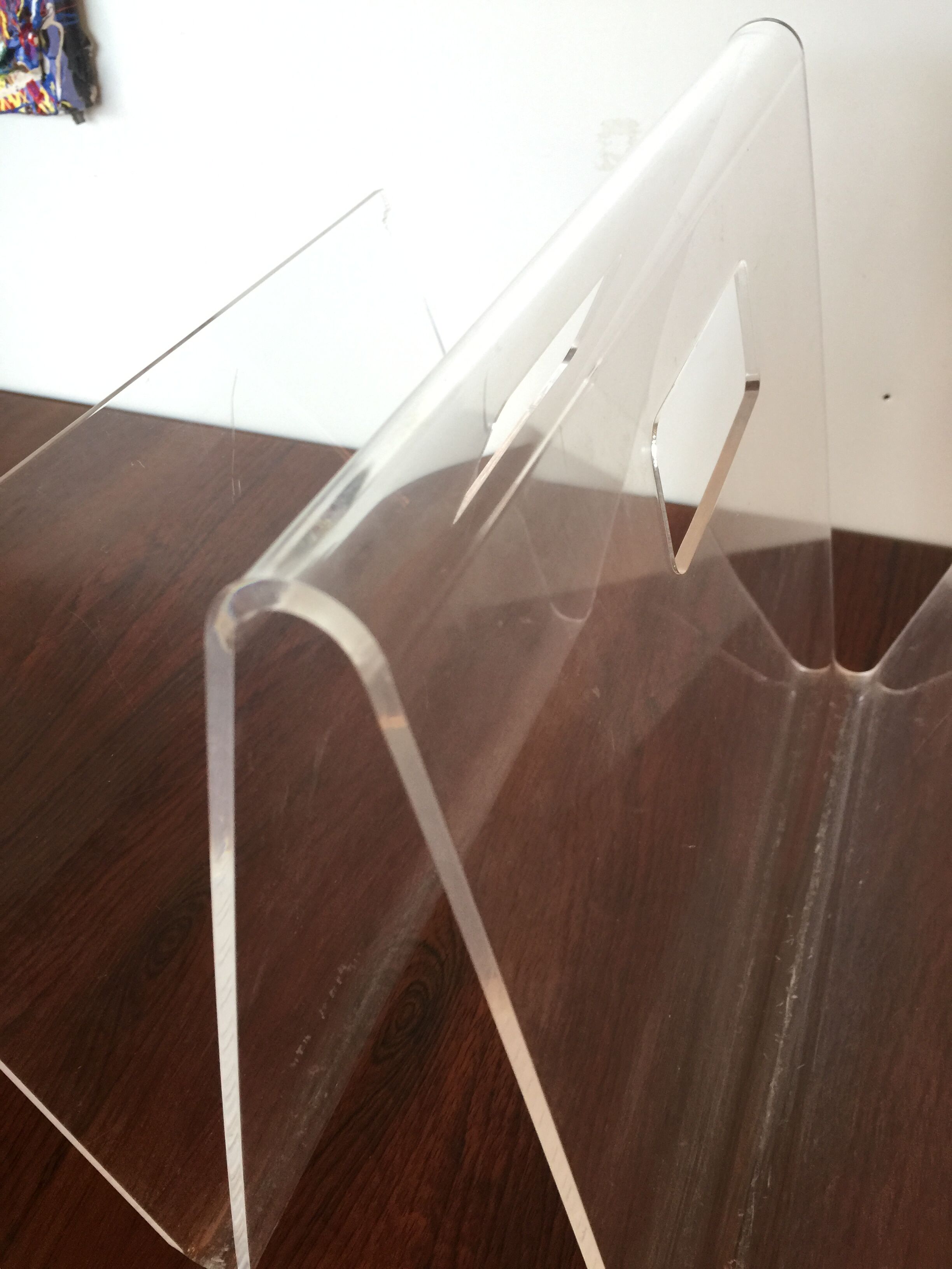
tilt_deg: -39.6
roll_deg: +3.9
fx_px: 1063
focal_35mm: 29
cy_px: 634
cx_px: 476
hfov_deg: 48.2
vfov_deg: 61.7
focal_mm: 4.15
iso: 64
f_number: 2.2
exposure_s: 1/33
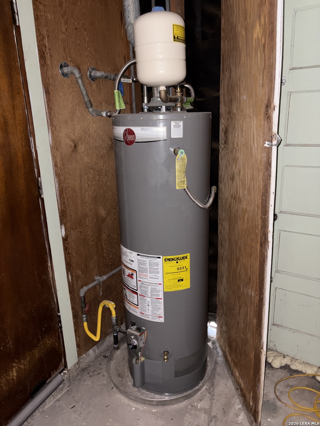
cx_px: 160
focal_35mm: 26
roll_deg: +1.6
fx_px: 320
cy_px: 213
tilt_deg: -15.1
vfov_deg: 67.3
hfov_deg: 53.1
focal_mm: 5.96
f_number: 1.6
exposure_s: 1/4
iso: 125
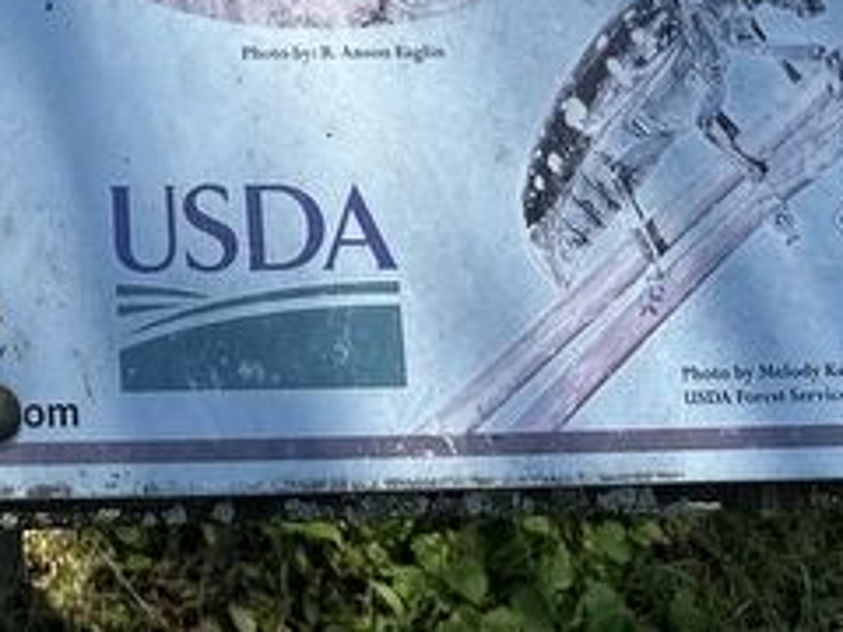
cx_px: -95
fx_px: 1948
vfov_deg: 16.9
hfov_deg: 22.9
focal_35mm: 80
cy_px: -291
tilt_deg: -45.2
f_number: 1.78
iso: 80
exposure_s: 1/2410
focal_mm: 6.86
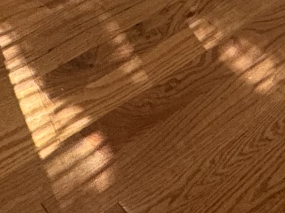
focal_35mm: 96
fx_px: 790
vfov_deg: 10.9
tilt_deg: -7.4
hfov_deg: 20.4
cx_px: 101
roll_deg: -0.2
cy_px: -408
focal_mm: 2.22
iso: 160
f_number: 2.2
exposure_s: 1/120
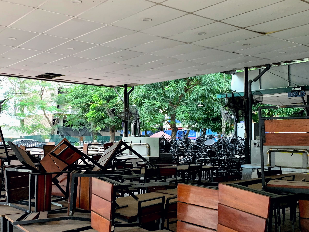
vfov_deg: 35.1
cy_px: 134
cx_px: 130
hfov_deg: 45.6
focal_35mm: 41
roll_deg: -1.4
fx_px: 366
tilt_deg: +0.6
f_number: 1.8
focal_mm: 4.25
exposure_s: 1/60
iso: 160
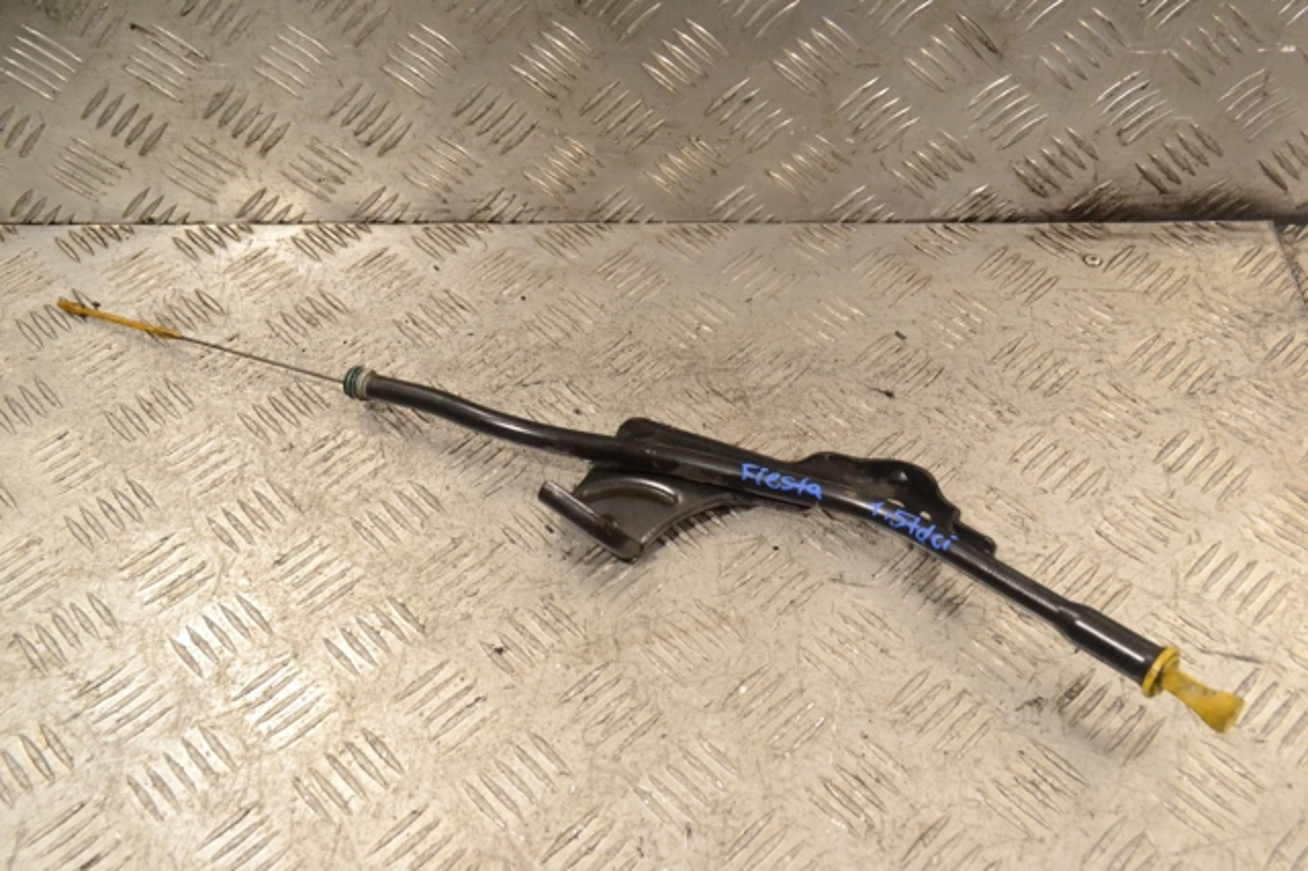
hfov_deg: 53.2
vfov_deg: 36.8
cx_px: 654
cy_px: 436
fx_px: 1307
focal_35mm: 36
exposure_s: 1/320
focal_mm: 24
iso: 3200
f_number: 9
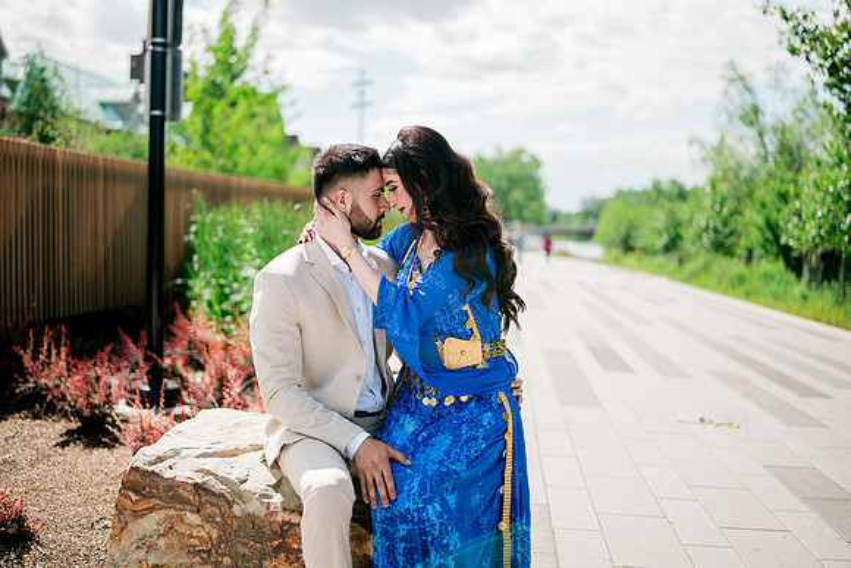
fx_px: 828
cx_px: 426
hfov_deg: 54.4
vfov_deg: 37.9
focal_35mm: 35
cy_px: 284
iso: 125
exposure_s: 1/8000
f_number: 1.2
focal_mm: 35
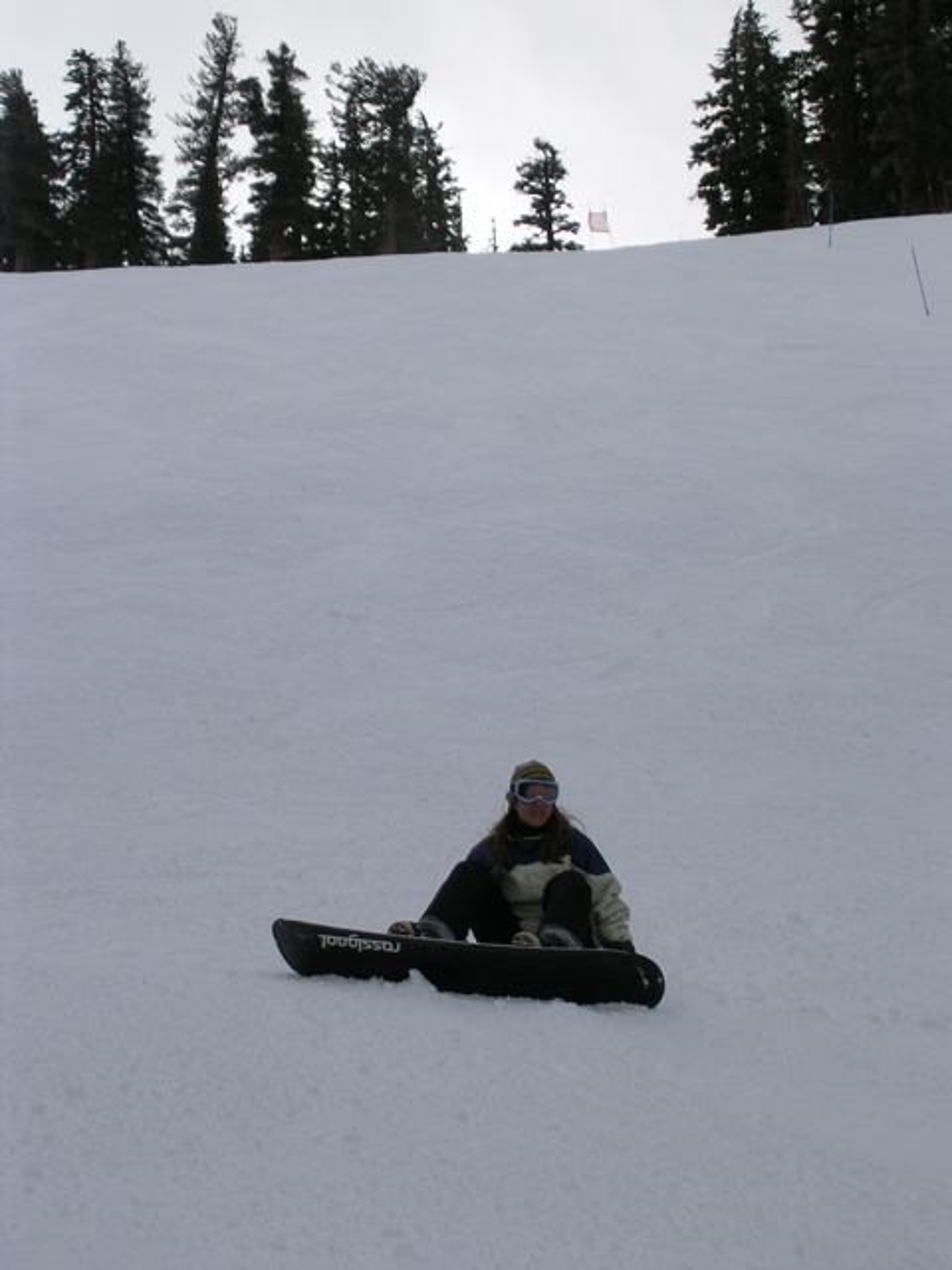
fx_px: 3667
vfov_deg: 19.6
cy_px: 635
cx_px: 476
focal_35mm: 100
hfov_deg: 14.8
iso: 50
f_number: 4.5
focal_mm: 15.2
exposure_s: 1/1000
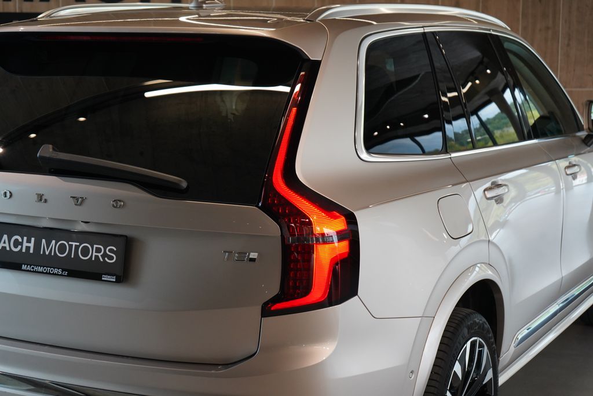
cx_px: 296
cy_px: 198
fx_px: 1120
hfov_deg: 29.7
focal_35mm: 68
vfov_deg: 20.0
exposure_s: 1/160
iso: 1600
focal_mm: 68
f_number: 5.6
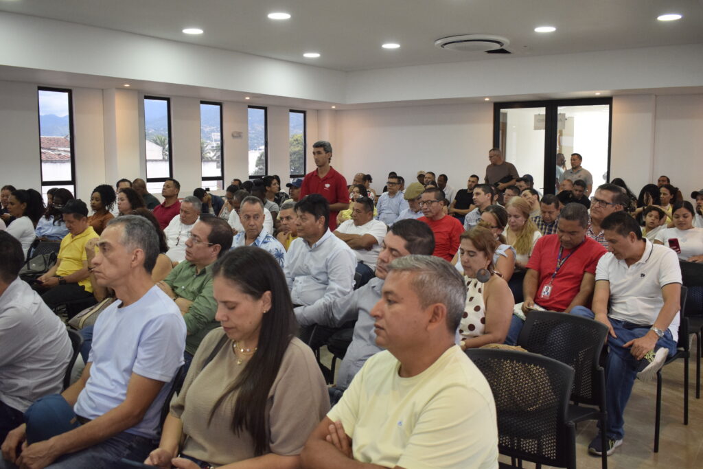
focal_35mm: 33
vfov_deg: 40.0
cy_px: 234
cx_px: 352
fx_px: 644
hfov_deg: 57.2
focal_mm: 22
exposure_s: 1/160
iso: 2000
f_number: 5
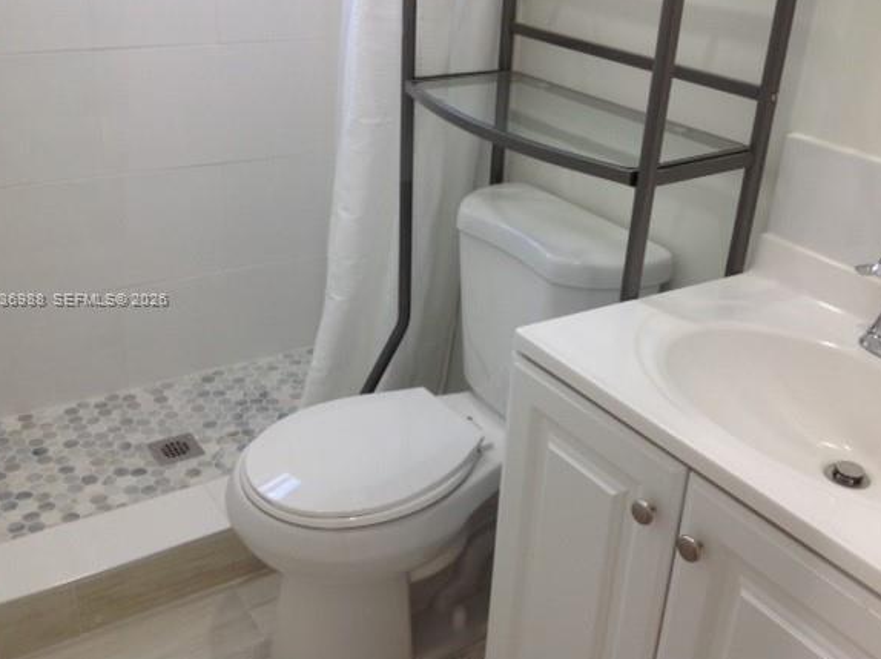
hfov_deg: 47.9
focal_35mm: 39
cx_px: 448
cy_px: 300
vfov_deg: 36.7
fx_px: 991
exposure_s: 1/40
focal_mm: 4.28
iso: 64
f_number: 2.4
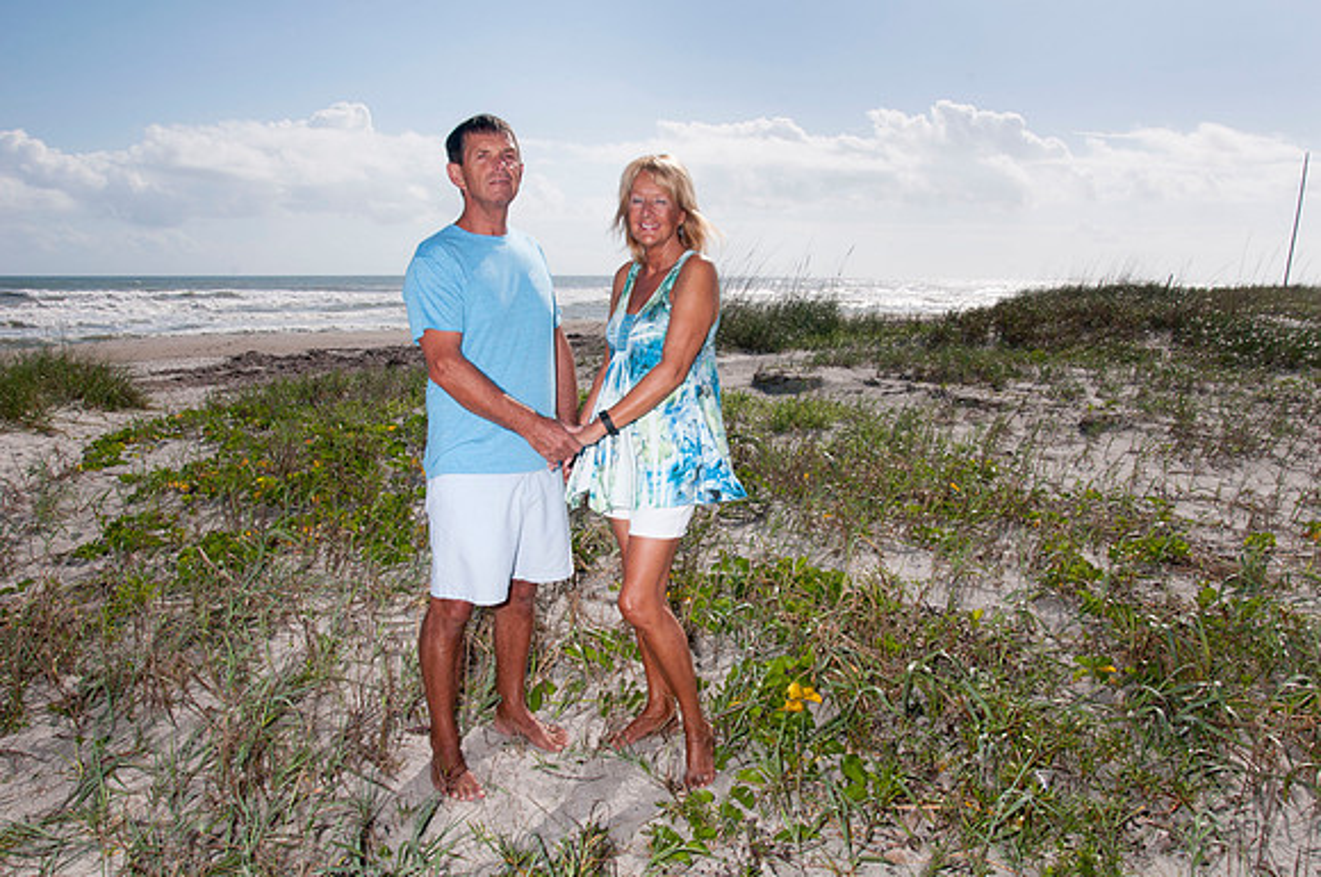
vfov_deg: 47.8
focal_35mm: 27
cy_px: 438
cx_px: 660
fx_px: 989
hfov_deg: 67.5
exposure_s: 1/250
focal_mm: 18
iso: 100
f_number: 16
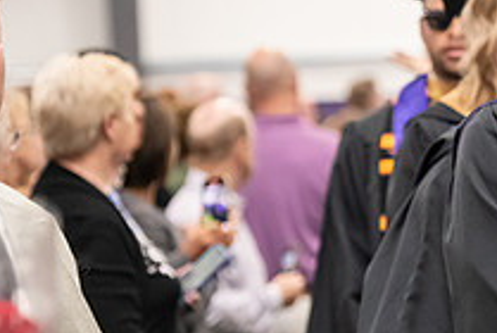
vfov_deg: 4.7
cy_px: 132
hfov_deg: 7.0
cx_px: 623
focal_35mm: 291
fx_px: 4023
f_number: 3.2
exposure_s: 1/200
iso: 3200
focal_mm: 105
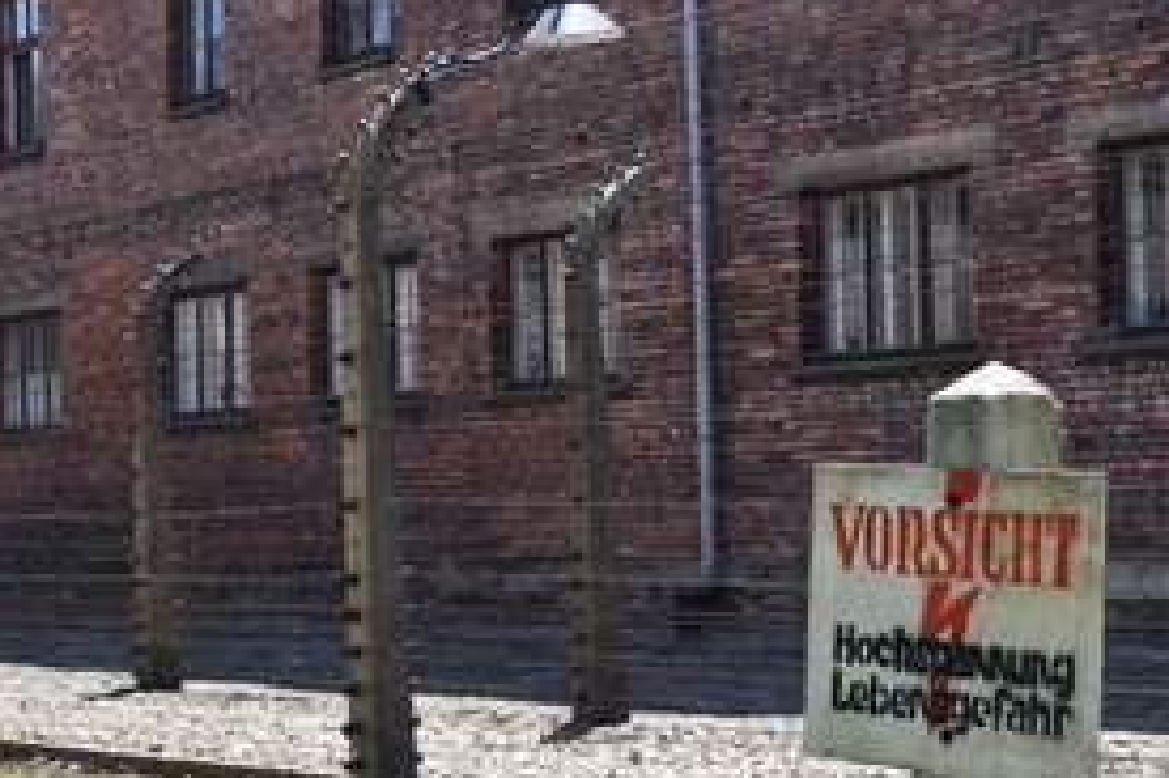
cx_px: 667
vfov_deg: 16.4
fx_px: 2693
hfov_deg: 24.5
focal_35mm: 83
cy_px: 419
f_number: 7.1
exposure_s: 1/250
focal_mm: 38
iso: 200
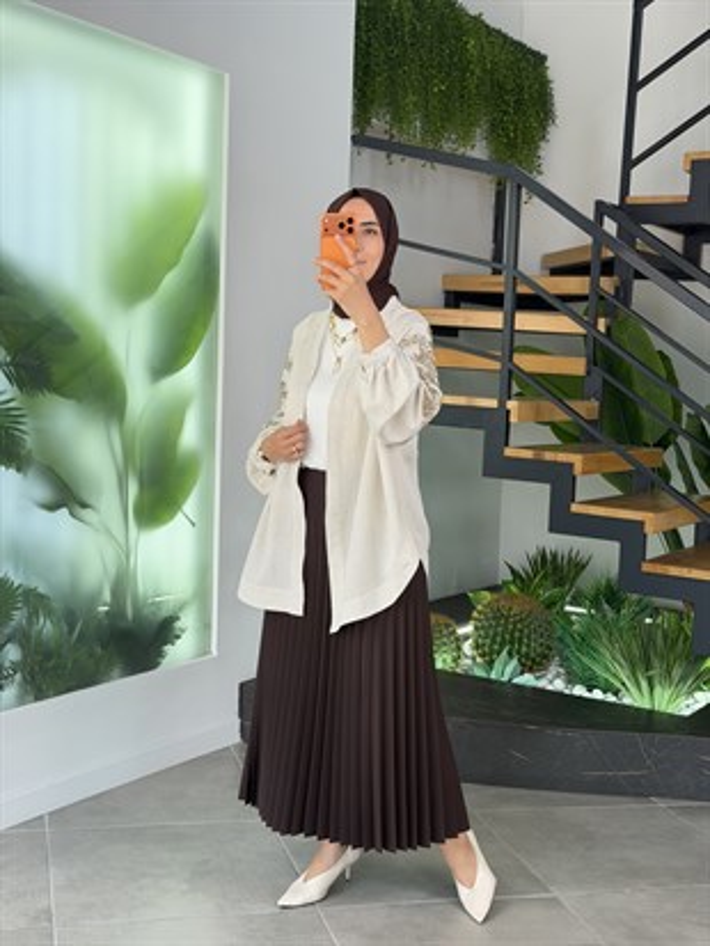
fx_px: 1312
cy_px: 473
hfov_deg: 30.3
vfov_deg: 39.6
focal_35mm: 48
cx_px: 355
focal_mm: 6.76
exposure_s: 1/196
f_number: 1.78
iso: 64
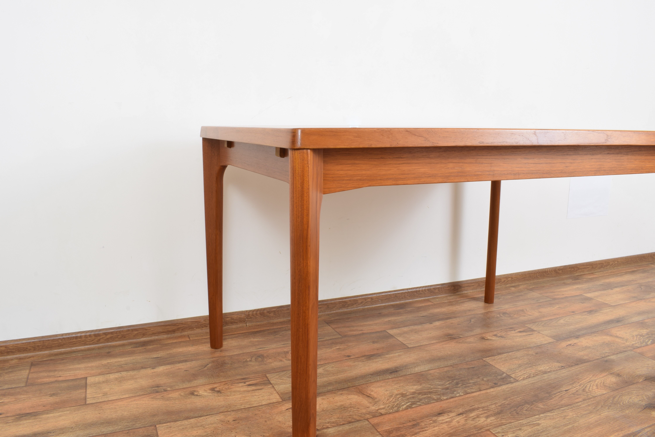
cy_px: 218
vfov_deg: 47.9
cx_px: 328
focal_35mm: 27
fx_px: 491
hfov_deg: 67.4
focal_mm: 18
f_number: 22
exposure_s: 4
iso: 100
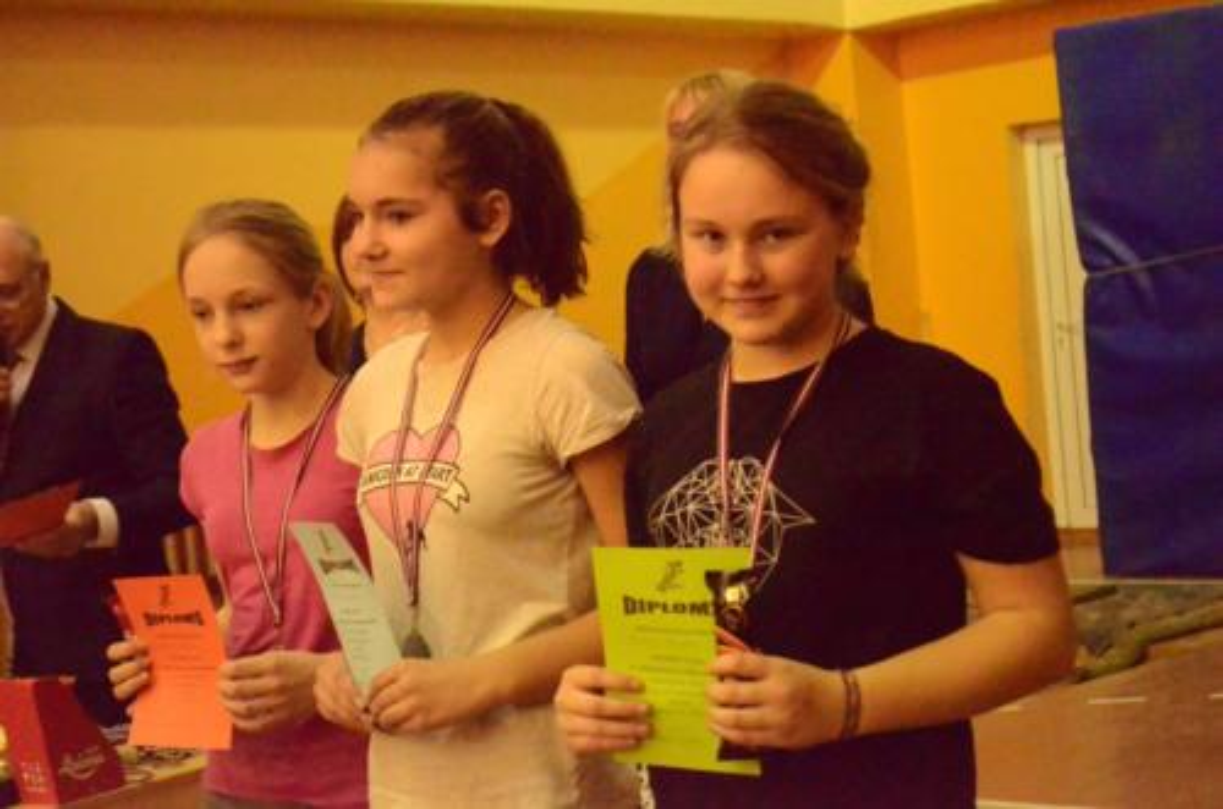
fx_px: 2644
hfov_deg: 26.0
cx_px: 612
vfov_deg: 17.4
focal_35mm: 78
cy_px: 404
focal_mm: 52
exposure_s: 1/400
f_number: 5.6
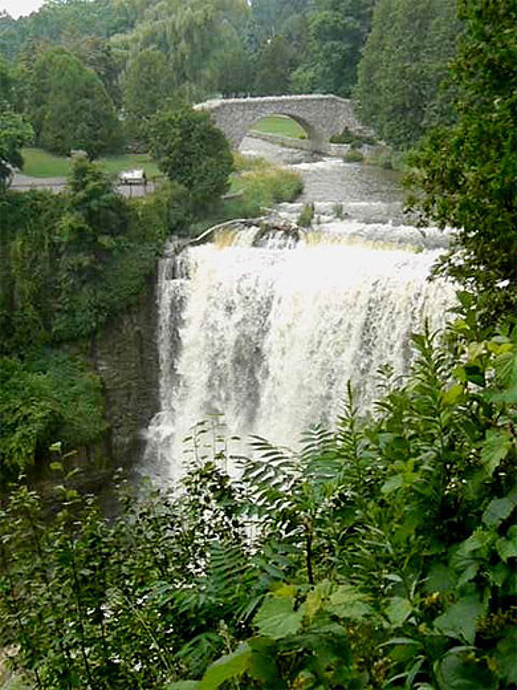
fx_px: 936
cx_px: 258
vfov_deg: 40.4
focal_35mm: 47
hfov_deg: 30.9
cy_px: 345
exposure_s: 1/500
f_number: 8
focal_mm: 7.8
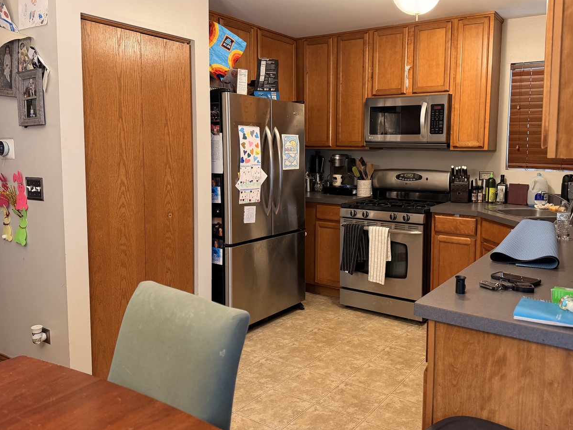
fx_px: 480
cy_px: 193
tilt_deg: -5.3
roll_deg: -0.2
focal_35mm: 29
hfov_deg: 61.3
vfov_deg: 48.2
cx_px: 337
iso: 320
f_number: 1.78
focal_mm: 6.76
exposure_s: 1/120
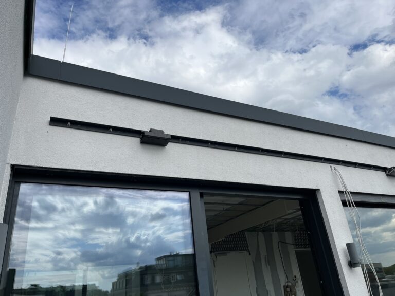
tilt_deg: +25.5
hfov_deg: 67.3
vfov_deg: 53.1
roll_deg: +6.3
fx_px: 297
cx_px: 198
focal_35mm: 26
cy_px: 148
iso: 50
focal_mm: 5.1
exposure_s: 1/5556
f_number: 1.6
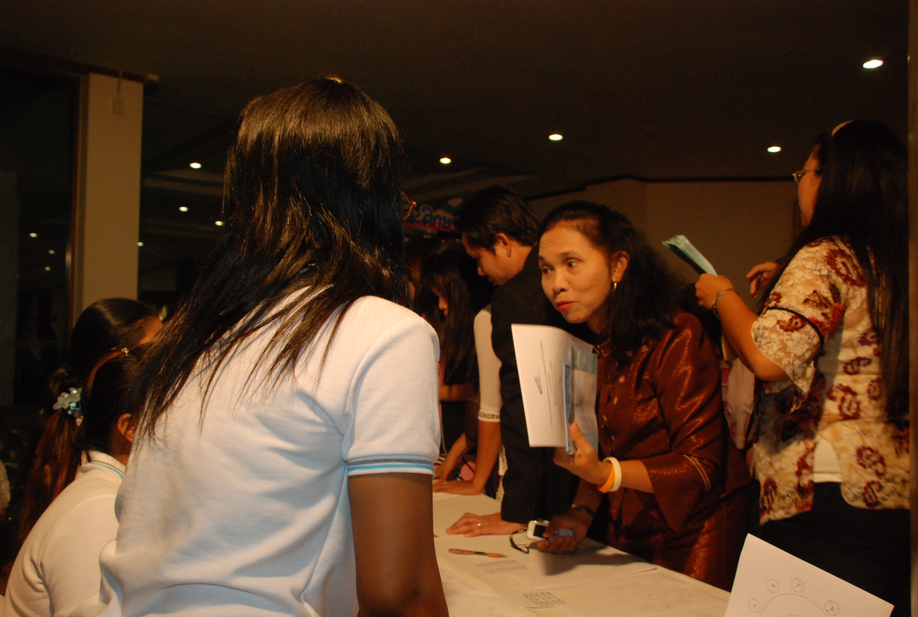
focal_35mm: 30
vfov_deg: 43.8
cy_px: 308
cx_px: 459
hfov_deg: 61.8
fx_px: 767
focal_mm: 20
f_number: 5
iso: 1000
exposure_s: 1/60
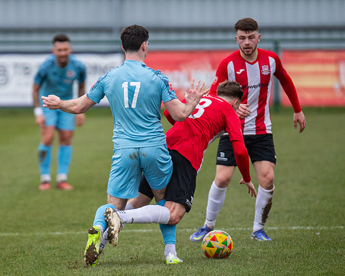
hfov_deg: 3.0
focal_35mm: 646
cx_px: 92
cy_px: 173
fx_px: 6595
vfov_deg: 2.4
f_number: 2.8
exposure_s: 1/1250
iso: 1000
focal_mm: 300
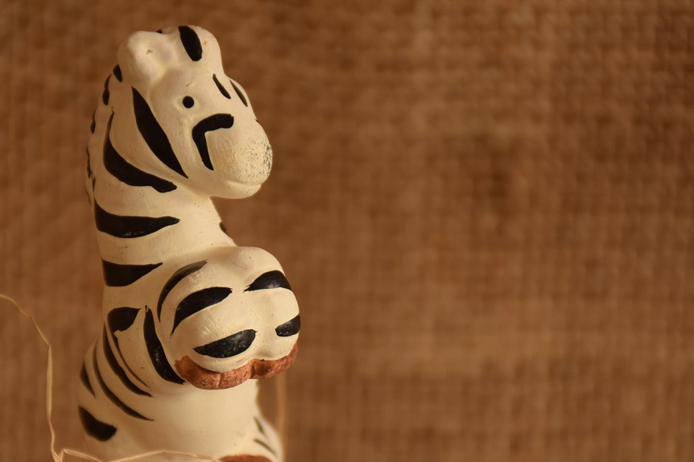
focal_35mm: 235
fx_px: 4528
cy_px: 340
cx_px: 318
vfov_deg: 5.8
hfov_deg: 8.8
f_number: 5.6
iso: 320
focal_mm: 100
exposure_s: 1/25
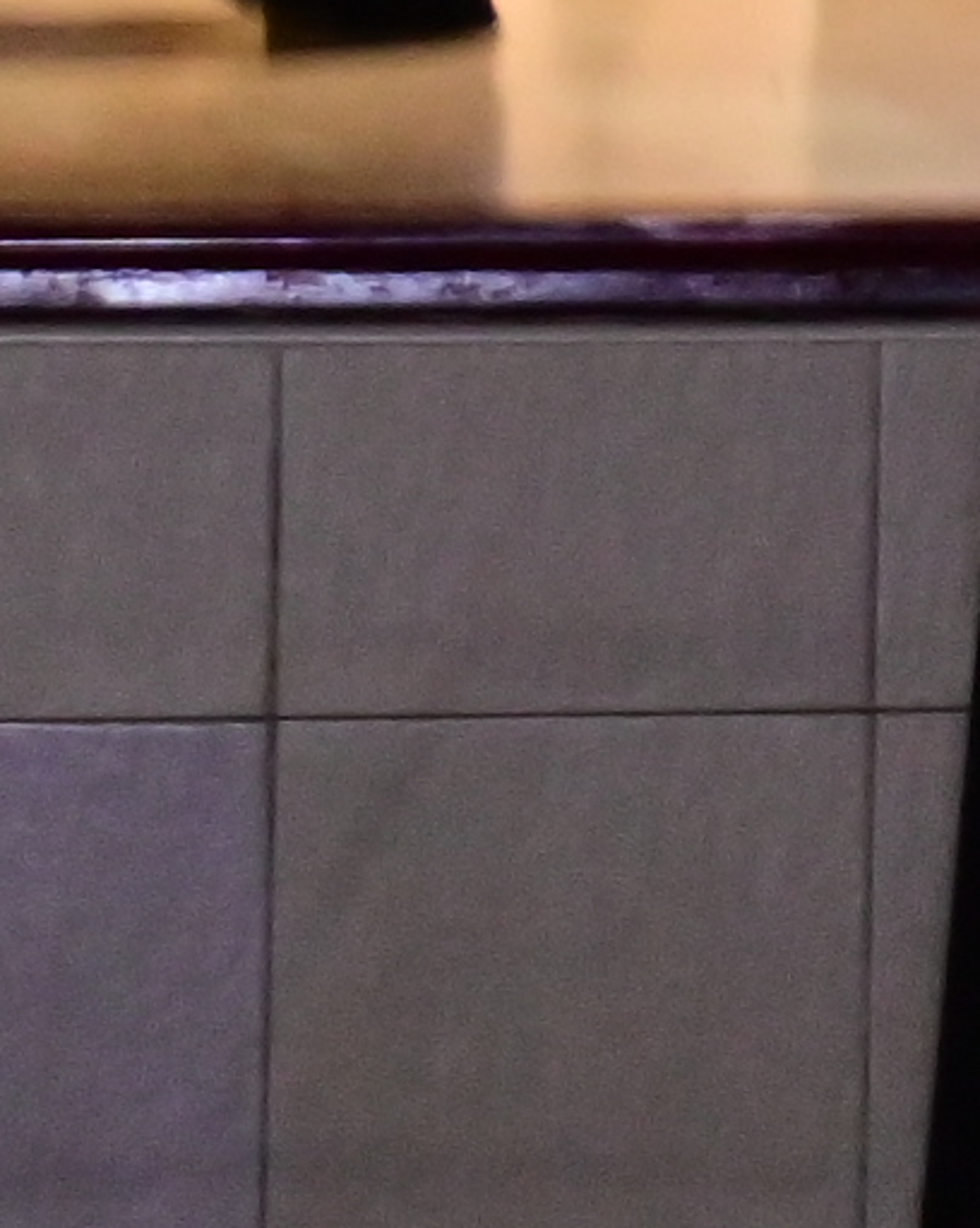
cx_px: 3692
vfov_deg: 4.5
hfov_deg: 3.6
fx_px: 15100
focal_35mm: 416
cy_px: -2230
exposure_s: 1/60
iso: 2000
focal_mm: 50
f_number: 4.5
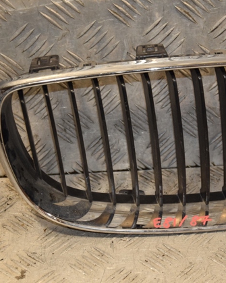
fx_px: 1188
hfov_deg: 10.9
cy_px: 142
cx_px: 159
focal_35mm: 142
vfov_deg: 13.6
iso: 800
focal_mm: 66
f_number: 5.3
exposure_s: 1/200
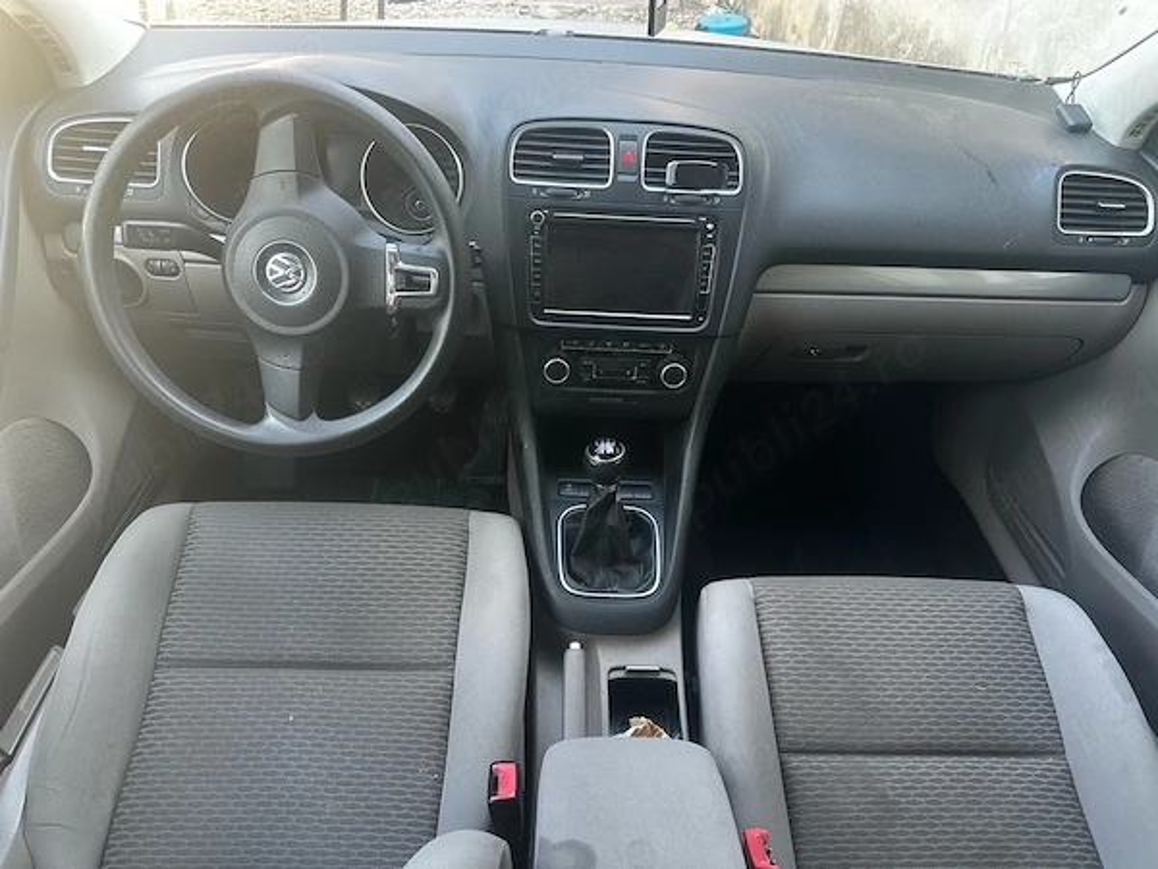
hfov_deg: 71.6
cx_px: 579
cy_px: 434
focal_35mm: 24
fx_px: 803
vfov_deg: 56.8
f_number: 1.78
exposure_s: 1/121
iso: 200
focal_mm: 6.86
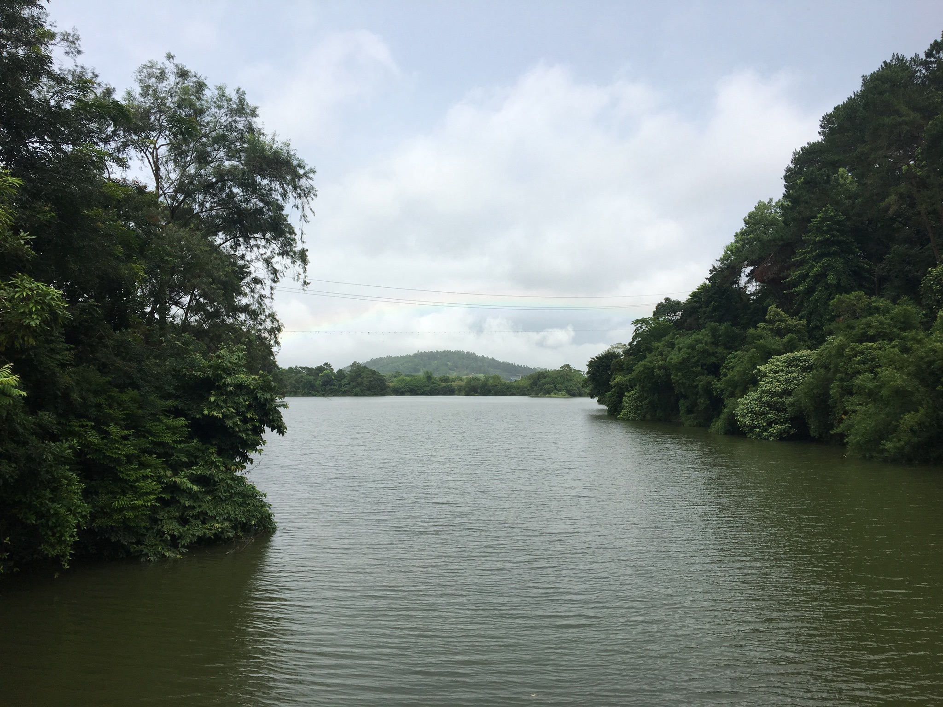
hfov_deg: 61.7
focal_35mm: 29
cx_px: 472
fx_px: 790
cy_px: 354
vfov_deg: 48.2
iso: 25
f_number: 2.2
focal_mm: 4.15
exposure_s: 1/1748
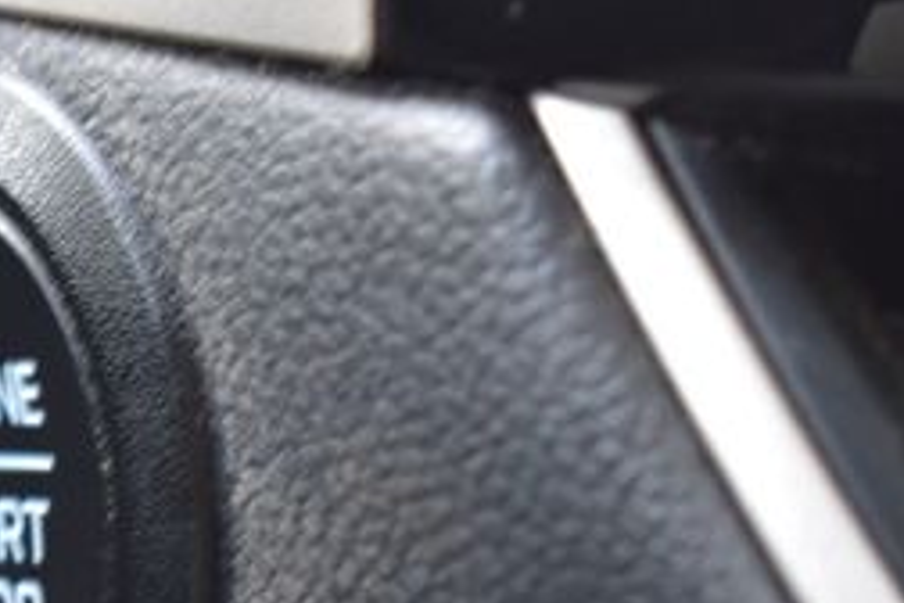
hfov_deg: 9.8
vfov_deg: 6.6
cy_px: 467
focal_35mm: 209
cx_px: 22
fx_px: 5255
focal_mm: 55
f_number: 6.3
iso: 640
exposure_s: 1/15
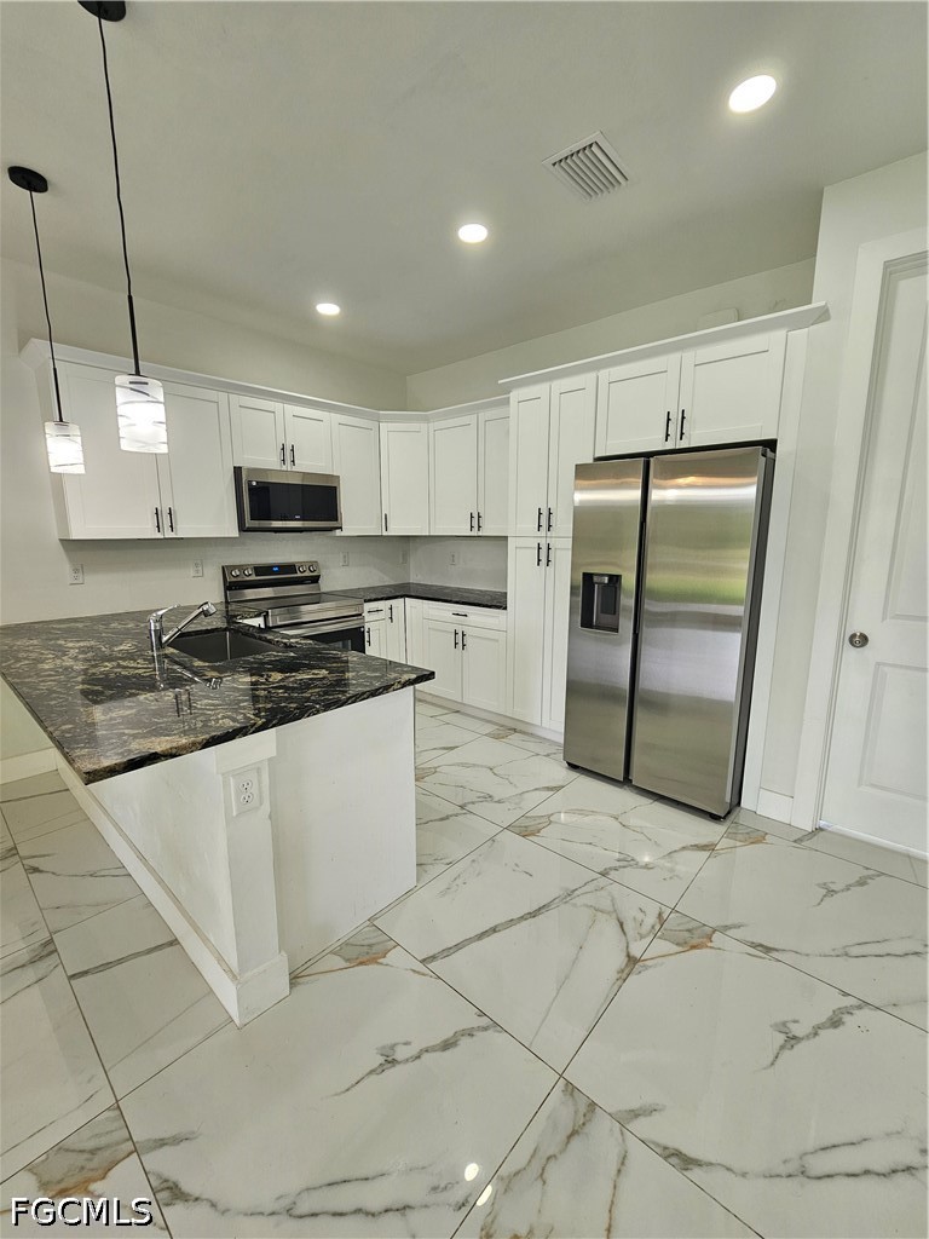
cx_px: 464
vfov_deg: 106.2
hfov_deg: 89.9
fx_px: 465
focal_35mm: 13
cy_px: 620
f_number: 2.2
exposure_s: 1/60
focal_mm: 2.2
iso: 100
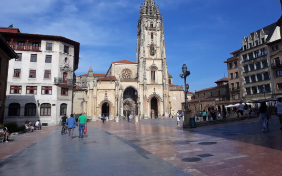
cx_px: 141
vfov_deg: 42.9
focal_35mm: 29
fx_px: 223
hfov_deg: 64.6
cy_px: 69
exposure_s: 1/2137
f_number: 1.7
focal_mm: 3.71
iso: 40
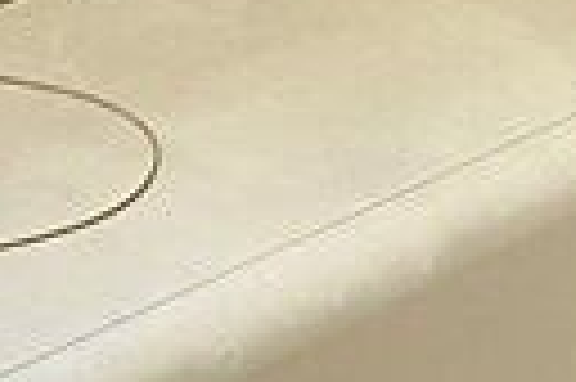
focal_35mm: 146
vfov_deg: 8.7
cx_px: 68
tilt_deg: -41.1
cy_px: 867
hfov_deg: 14.0
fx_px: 2333
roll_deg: -1.0
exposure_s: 1/100
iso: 32
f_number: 1.8
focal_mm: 3.99
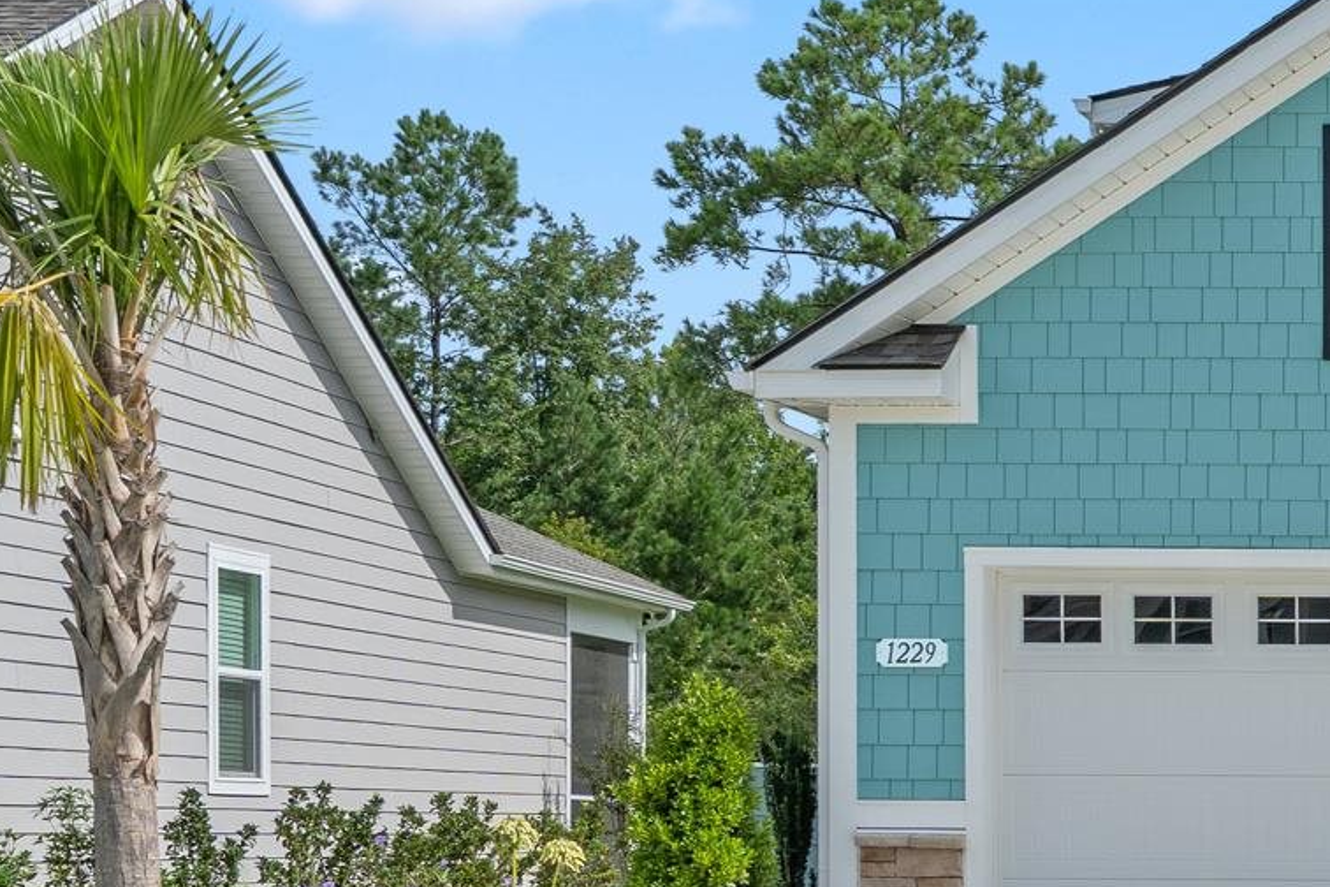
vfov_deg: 15.9
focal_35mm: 86
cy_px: 485
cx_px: 2132
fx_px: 3177
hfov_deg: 19.7
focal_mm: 26
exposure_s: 1/250
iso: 200
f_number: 8
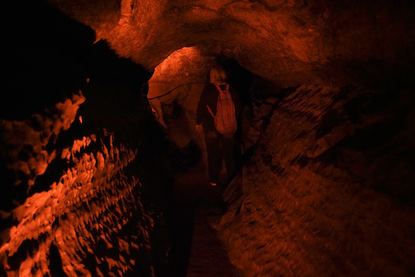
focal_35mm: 40
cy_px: 138
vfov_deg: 33.4
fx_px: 461
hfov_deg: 48.5
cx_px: 208
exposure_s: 1/60
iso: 12800
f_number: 5
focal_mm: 40
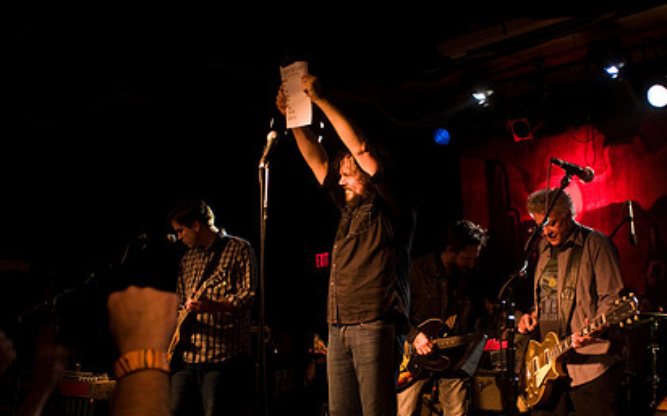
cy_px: 250
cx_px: 400
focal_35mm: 43
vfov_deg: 29.7
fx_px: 781
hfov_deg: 46.0
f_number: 2.8
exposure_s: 1/50
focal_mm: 20
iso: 1250
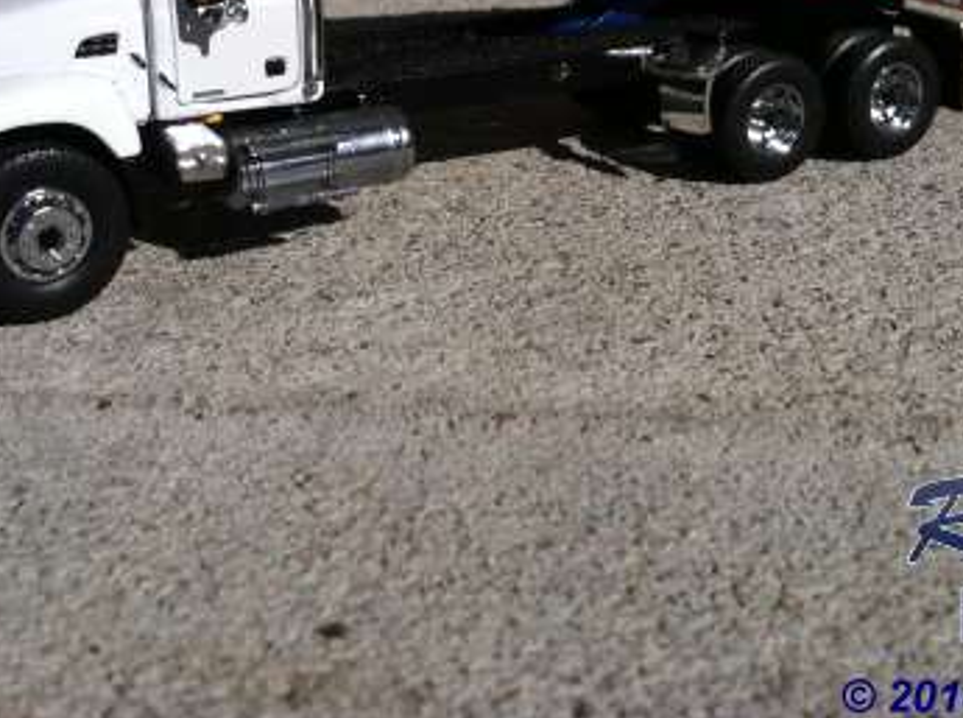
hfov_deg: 29.9
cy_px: 56
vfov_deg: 21.9
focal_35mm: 65
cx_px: 536
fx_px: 1804
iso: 80
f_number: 2.8
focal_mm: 3.85
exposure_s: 1/3750
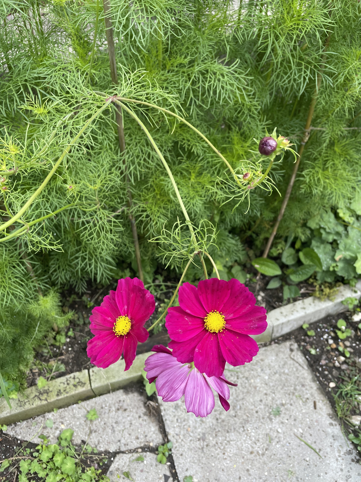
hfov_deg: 53.1
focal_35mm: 26
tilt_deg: -46.6
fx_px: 362
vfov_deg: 67.3
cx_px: 180
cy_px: 241
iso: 32
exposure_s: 1/940
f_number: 1.6
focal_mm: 4.2
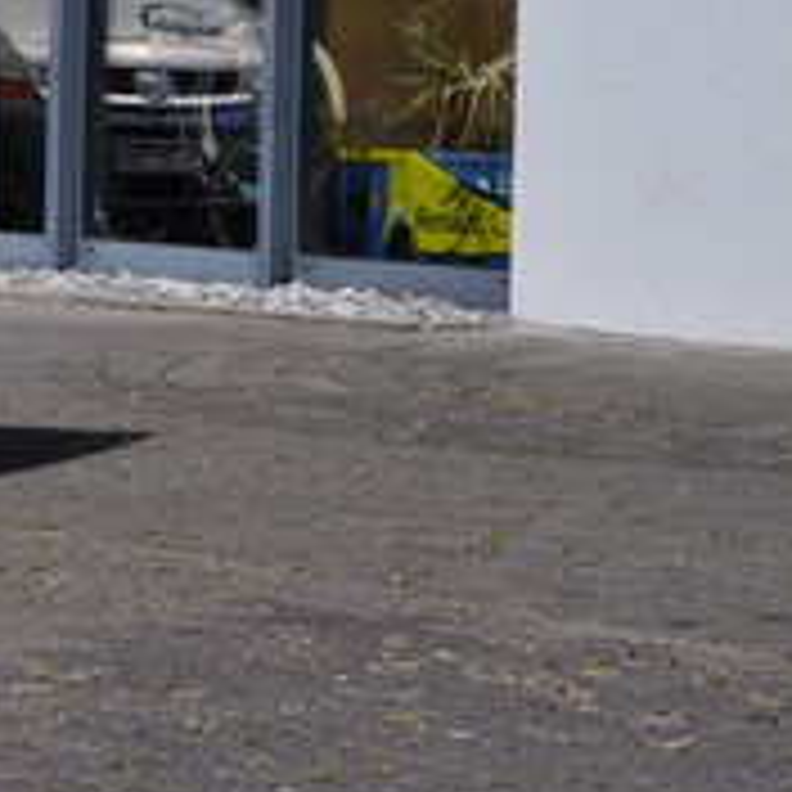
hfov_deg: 8.1
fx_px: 5253
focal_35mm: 203
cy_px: 36
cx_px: -950
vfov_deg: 8.6
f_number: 11
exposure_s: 1/500
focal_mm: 35
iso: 200
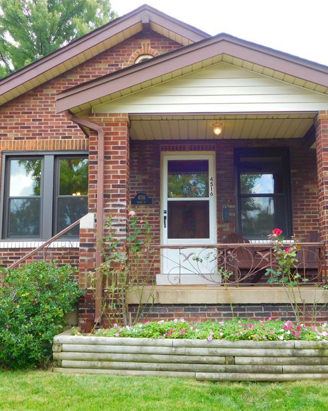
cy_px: 207
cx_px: 170
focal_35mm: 42
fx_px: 510
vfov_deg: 43.8
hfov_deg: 35.7
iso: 125
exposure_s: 1/160
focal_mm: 5.7
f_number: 3.6
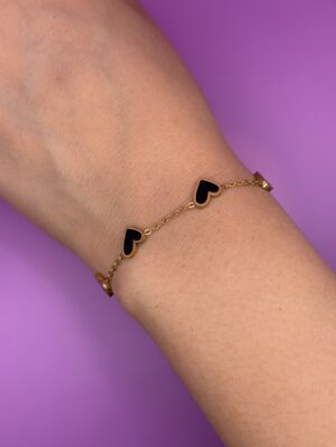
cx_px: 168
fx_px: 621
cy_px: 224
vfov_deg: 39.7
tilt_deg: -87.2
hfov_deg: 30.3
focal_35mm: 48
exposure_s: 1/213
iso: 64
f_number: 1.78
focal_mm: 6.76
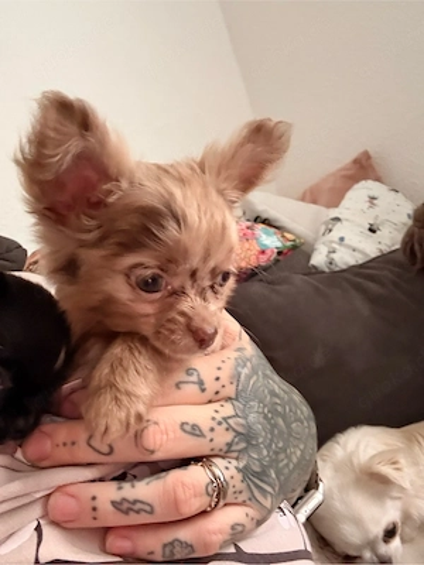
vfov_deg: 60.0
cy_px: 282
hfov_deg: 46.8
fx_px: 490
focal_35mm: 30
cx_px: 212
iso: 640
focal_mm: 2.69
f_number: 1.9
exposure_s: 1/27
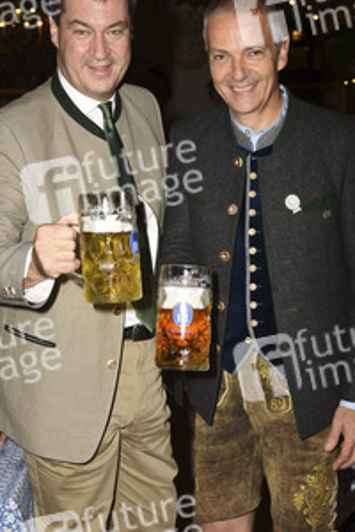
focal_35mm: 80
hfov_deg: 17.1
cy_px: 271
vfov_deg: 25.4
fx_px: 1183
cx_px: 163
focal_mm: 40
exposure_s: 1/160
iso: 100
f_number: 5.6
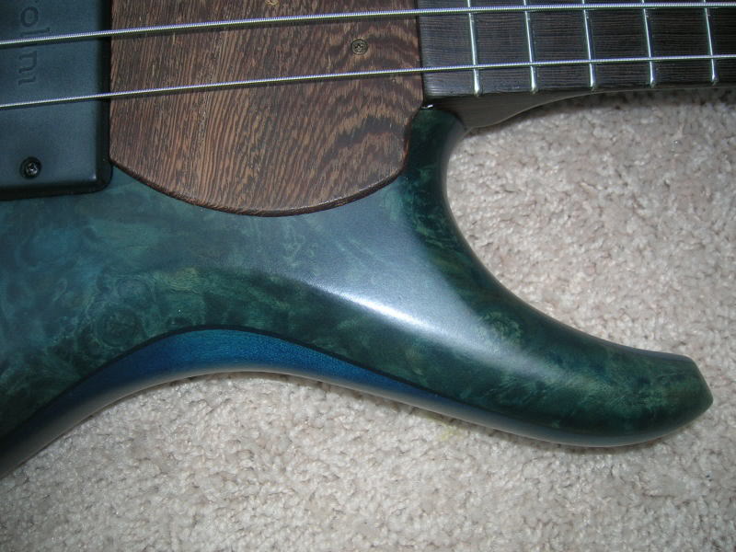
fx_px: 723
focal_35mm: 34
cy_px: 276
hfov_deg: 54.0
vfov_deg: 41.8
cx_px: 368
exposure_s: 1/60.1
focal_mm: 5.7
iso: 50
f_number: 2.9
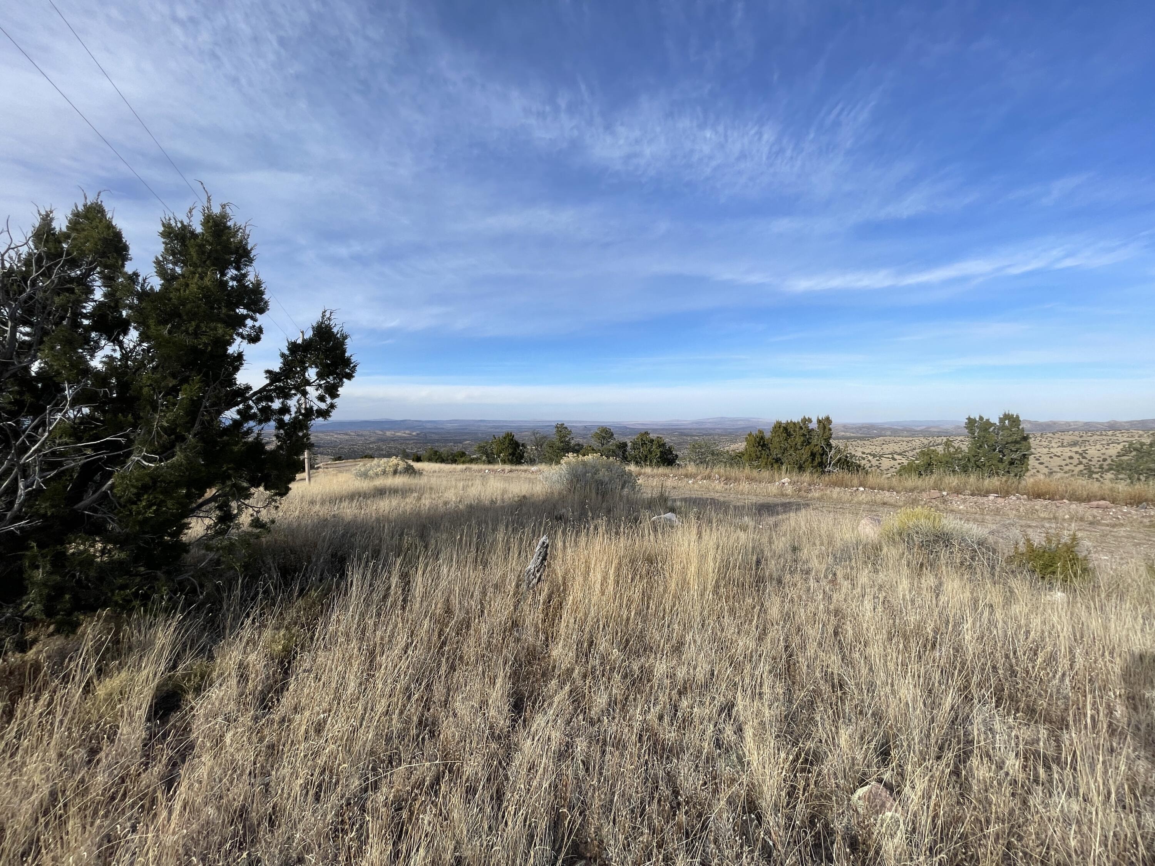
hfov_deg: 106.2
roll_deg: +0.4
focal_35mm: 13
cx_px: 578
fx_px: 434
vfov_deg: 89.9
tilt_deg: -2.4
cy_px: 433
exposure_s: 1/1020
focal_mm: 1.54
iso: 25
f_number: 2.4
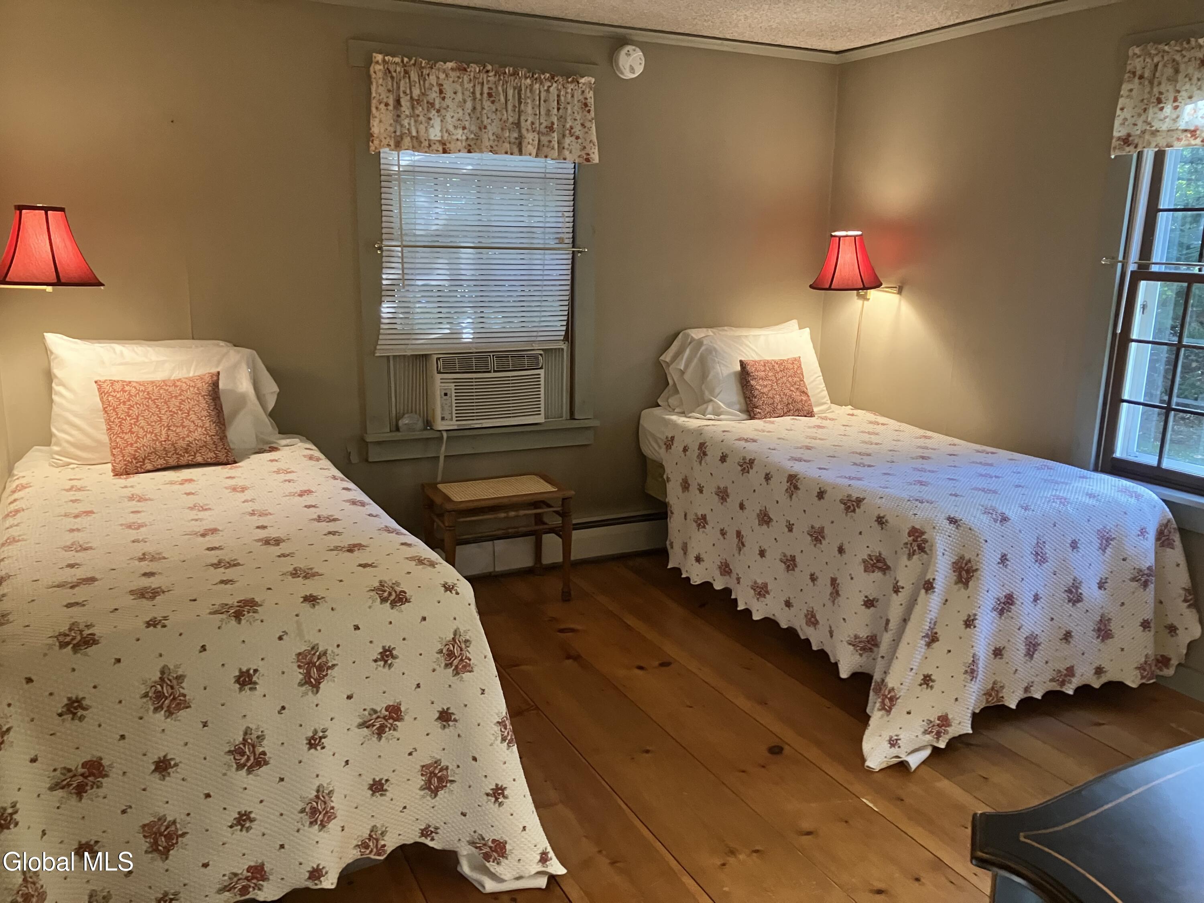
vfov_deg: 49.7
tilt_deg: -10.0
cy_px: 452
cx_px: 602
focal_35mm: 28
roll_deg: -1.1
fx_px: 974
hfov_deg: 63.4
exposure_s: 1/60
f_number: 1.8
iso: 320
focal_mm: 3.99
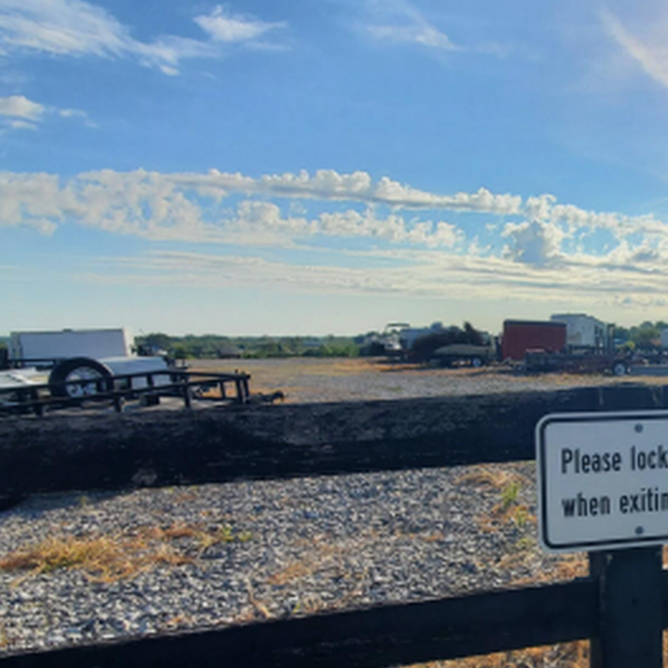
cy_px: 430
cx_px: 609
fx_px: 633
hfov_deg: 49.2
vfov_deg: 54.8
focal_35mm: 29
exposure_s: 1/2186
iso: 50
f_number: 2.2
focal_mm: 1.8
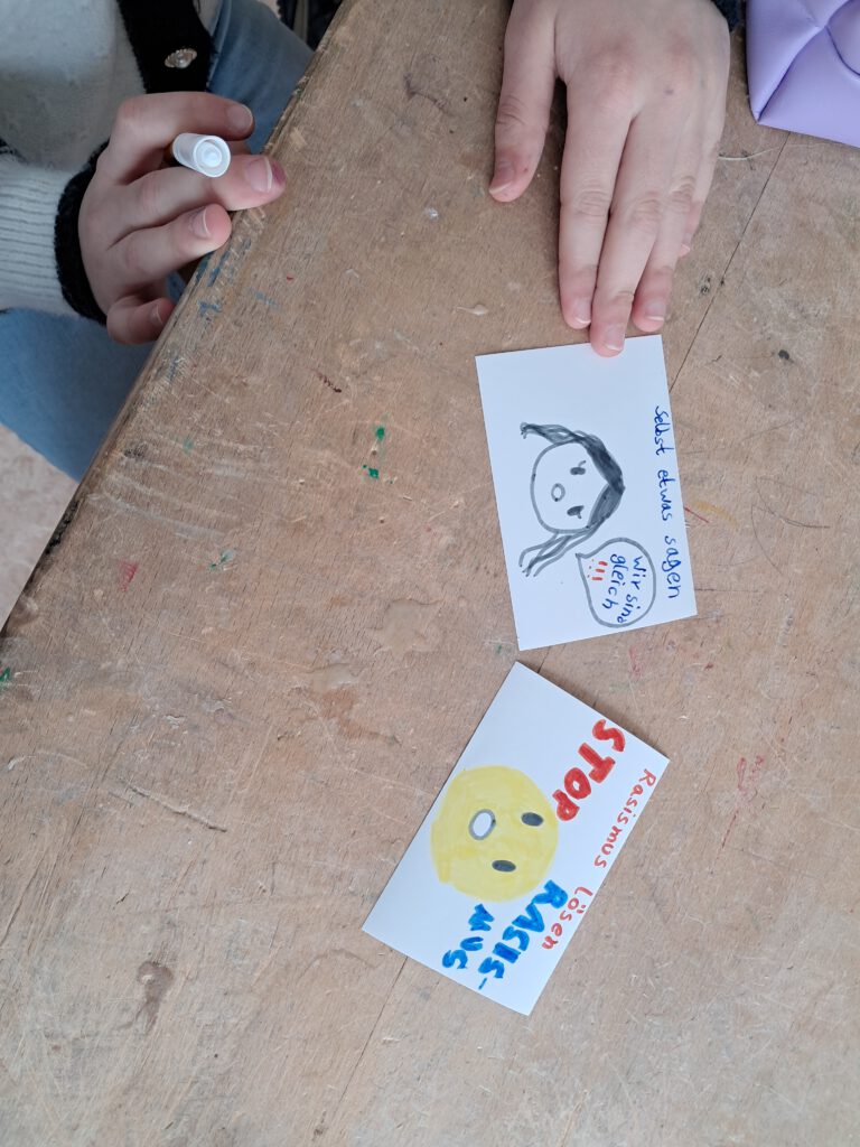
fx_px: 894
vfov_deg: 65.3
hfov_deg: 51.4
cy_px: 574
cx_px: 430
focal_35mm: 27
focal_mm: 4
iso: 80
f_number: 1.8
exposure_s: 1/50
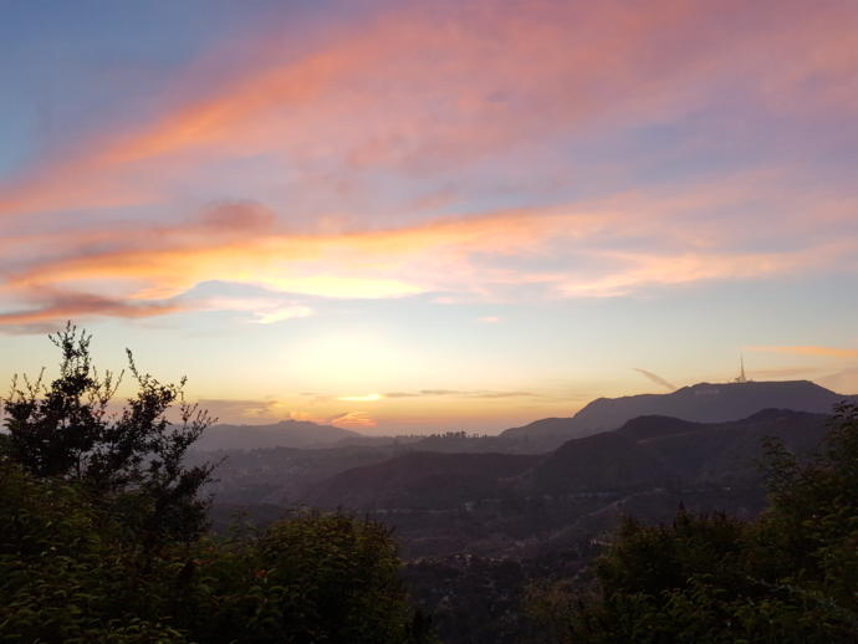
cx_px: 429
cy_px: 322
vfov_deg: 53.1
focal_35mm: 26
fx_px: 645
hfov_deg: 67.3
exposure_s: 1/100
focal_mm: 4.2
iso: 64
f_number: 1.7
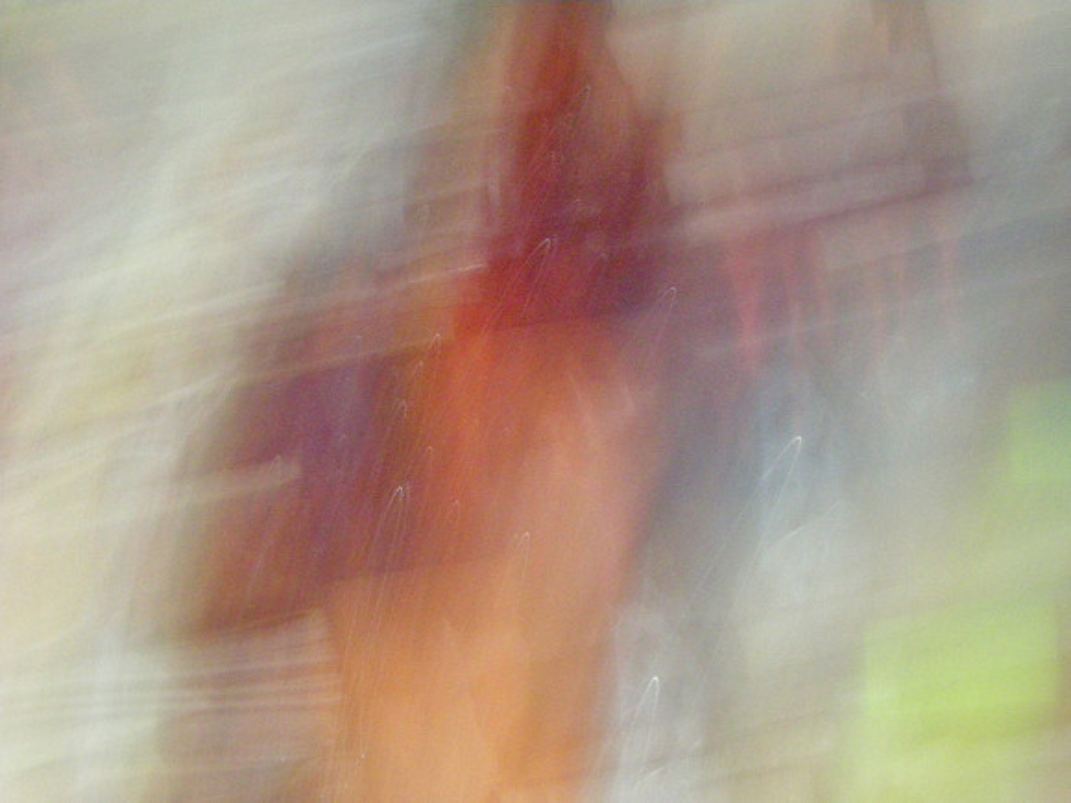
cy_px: 402
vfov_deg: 14.1
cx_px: 536
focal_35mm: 105
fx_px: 3249
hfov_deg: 18.7
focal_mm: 17.1
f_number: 4.7
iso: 800
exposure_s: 1/2.1
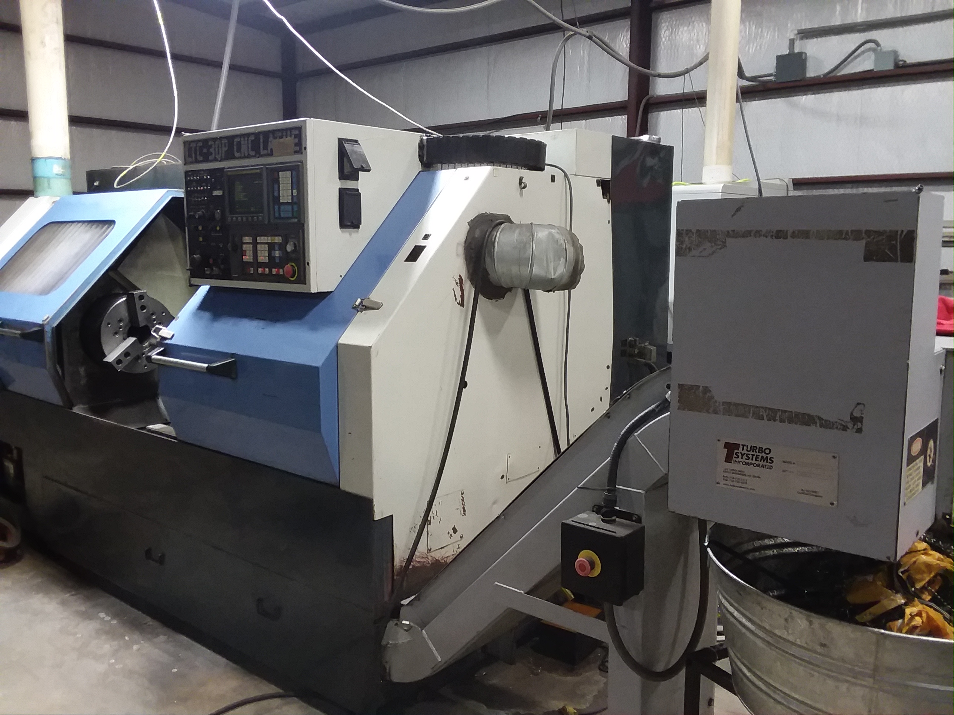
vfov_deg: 48.2
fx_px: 799
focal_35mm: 29
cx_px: 477
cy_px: 358
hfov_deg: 61.7
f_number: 1.9
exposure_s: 1/30
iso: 160
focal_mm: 2.47
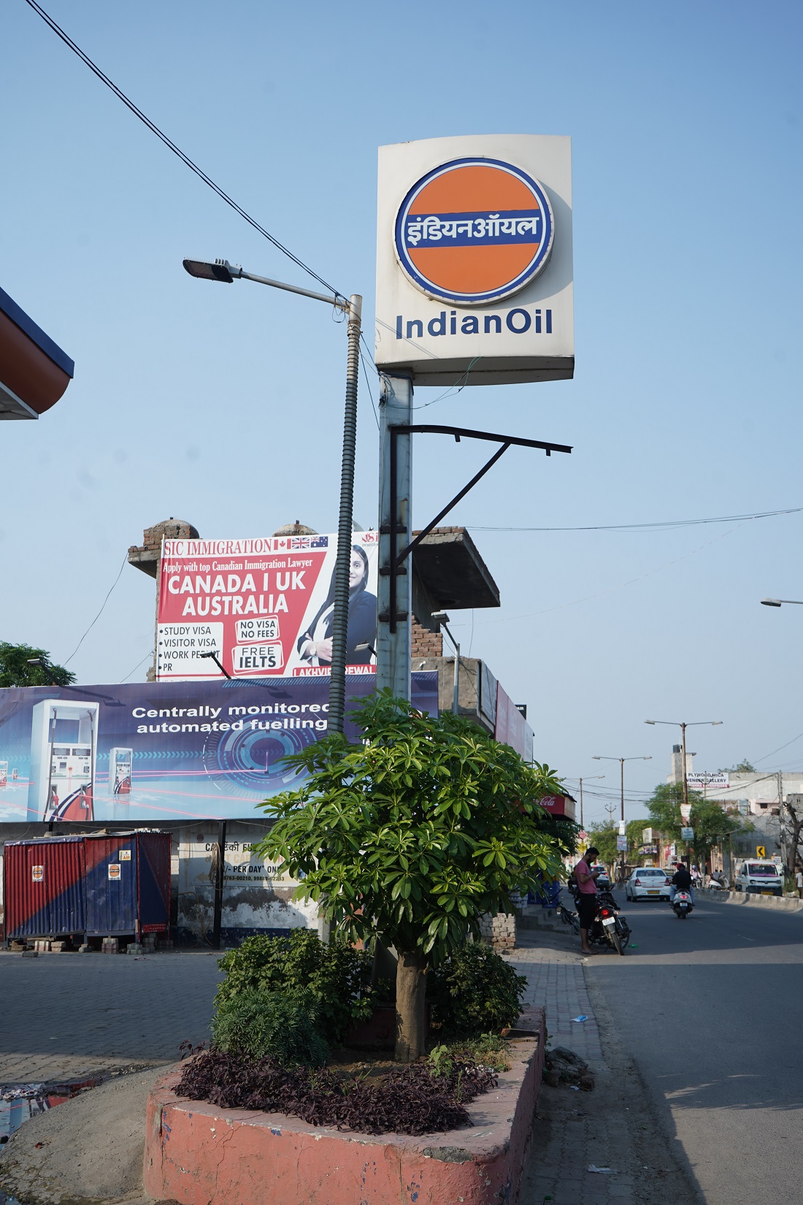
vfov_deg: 51.9
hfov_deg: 35.9
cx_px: 402
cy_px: 602
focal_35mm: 37
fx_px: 1238
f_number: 7.1
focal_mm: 37
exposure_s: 1/200
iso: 100
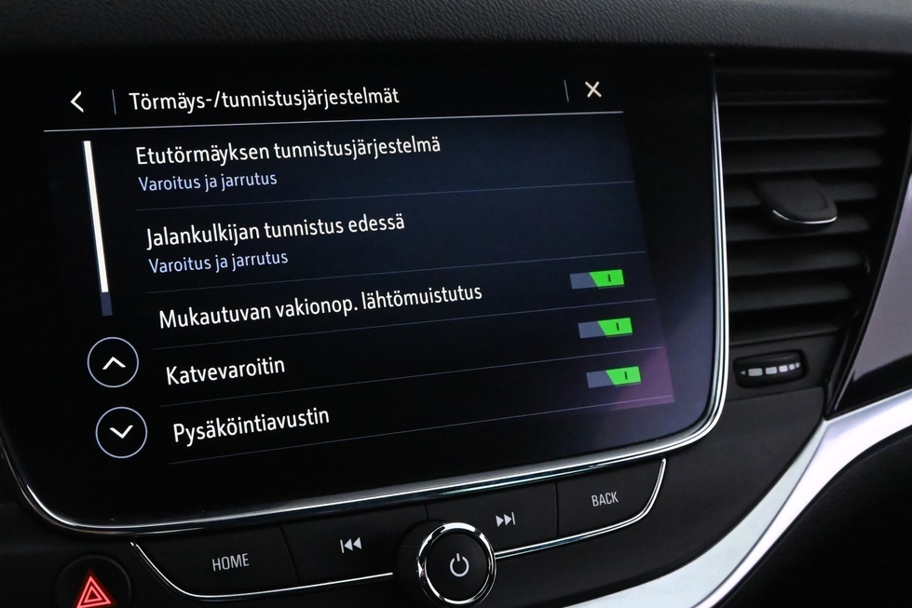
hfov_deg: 40.6
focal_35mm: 48
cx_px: 365
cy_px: 317
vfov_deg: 27.9
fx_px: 1227
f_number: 5
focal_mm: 19.5
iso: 6400
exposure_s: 1/80
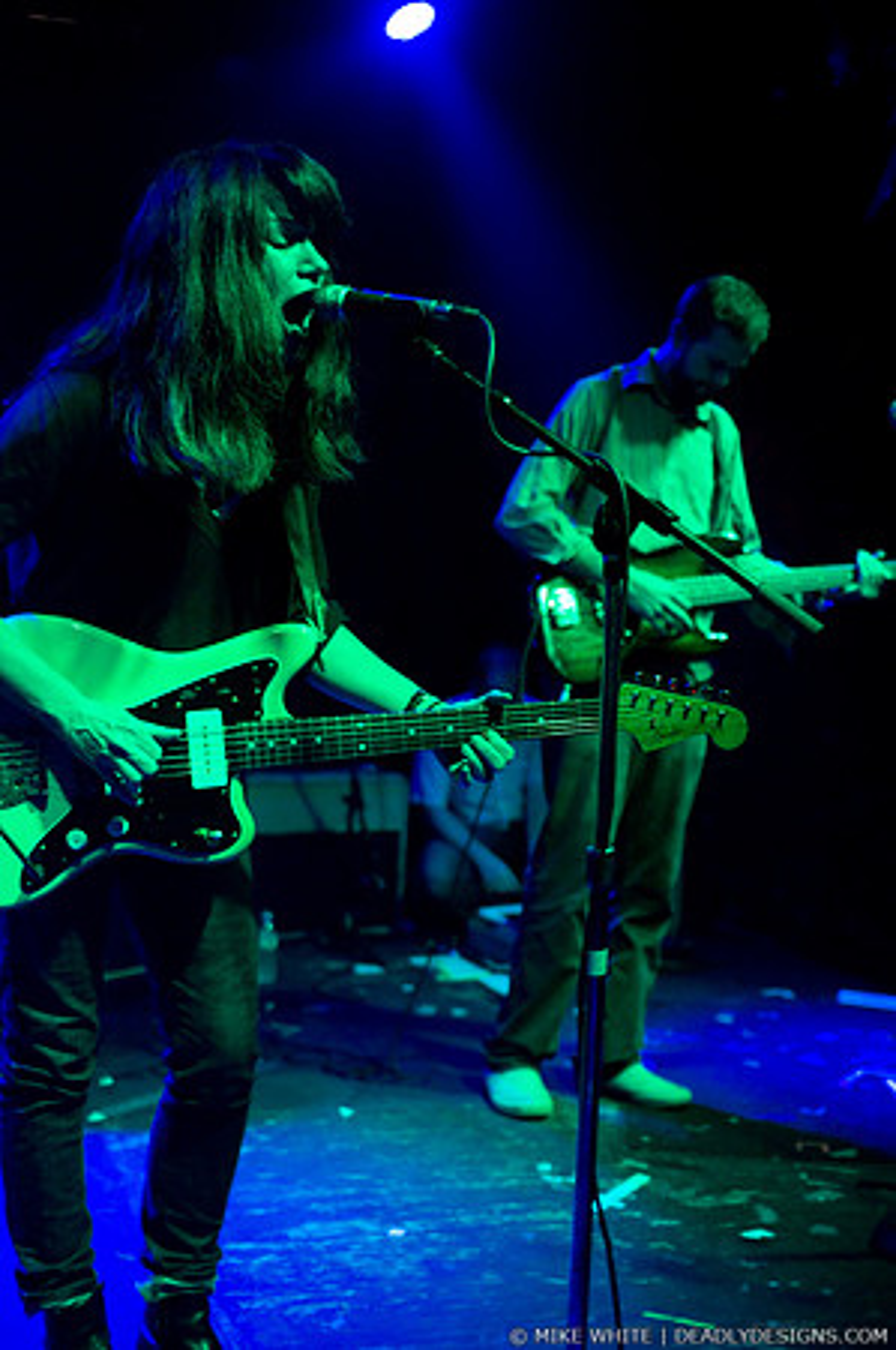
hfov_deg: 29.8
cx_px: 448
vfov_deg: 43.6
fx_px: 1684
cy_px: 675
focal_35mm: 45
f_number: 1.8
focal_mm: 30
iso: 1000
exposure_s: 1/60
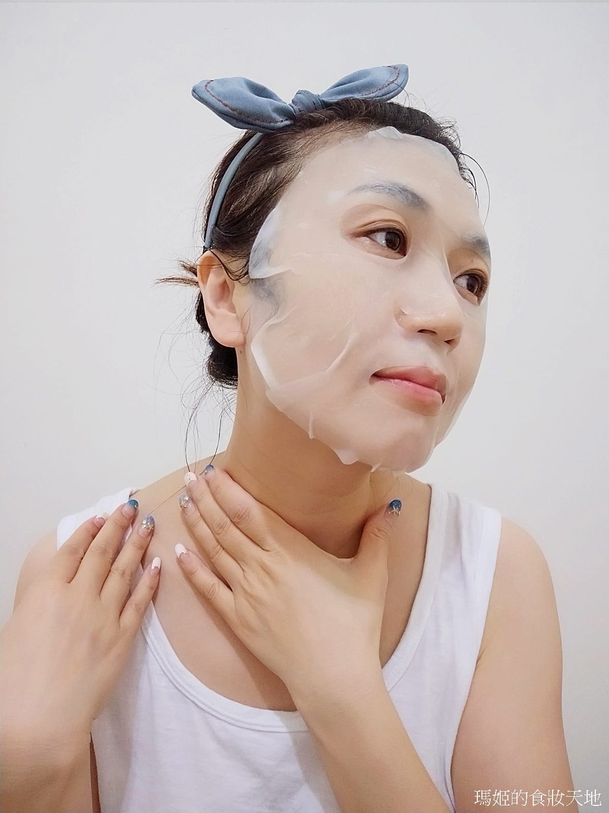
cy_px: 406
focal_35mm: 22
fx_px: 517
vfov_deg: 76.4
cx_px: 304
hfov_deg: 61.0
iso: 640
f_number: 2
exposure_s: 1/24
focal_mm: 3.86
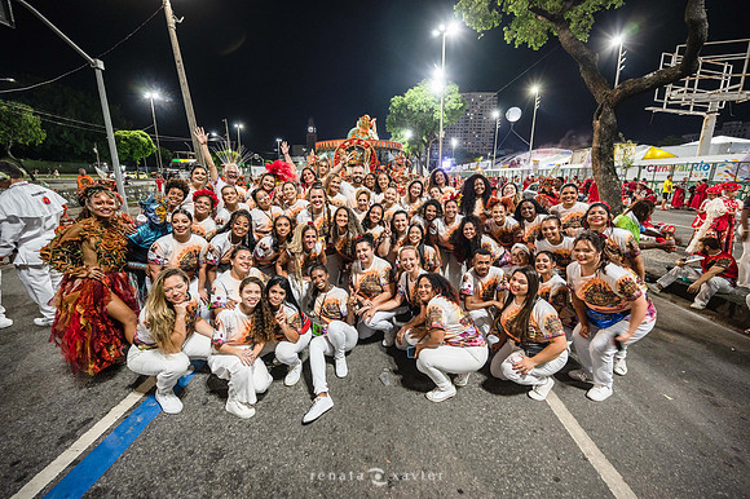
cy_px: 250
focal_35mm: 14
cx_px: 375
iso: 2000
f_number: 4
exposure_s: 1/40
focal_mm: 14
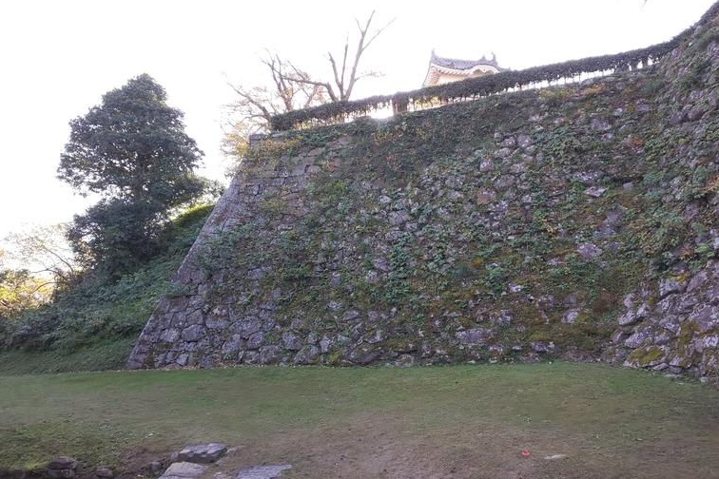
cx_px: 364
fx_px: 439
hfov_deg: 78.6
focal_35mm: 22
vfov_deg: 57.2
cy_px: 229
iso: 31
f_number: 1.94
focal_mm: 3.45
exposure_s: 1/100
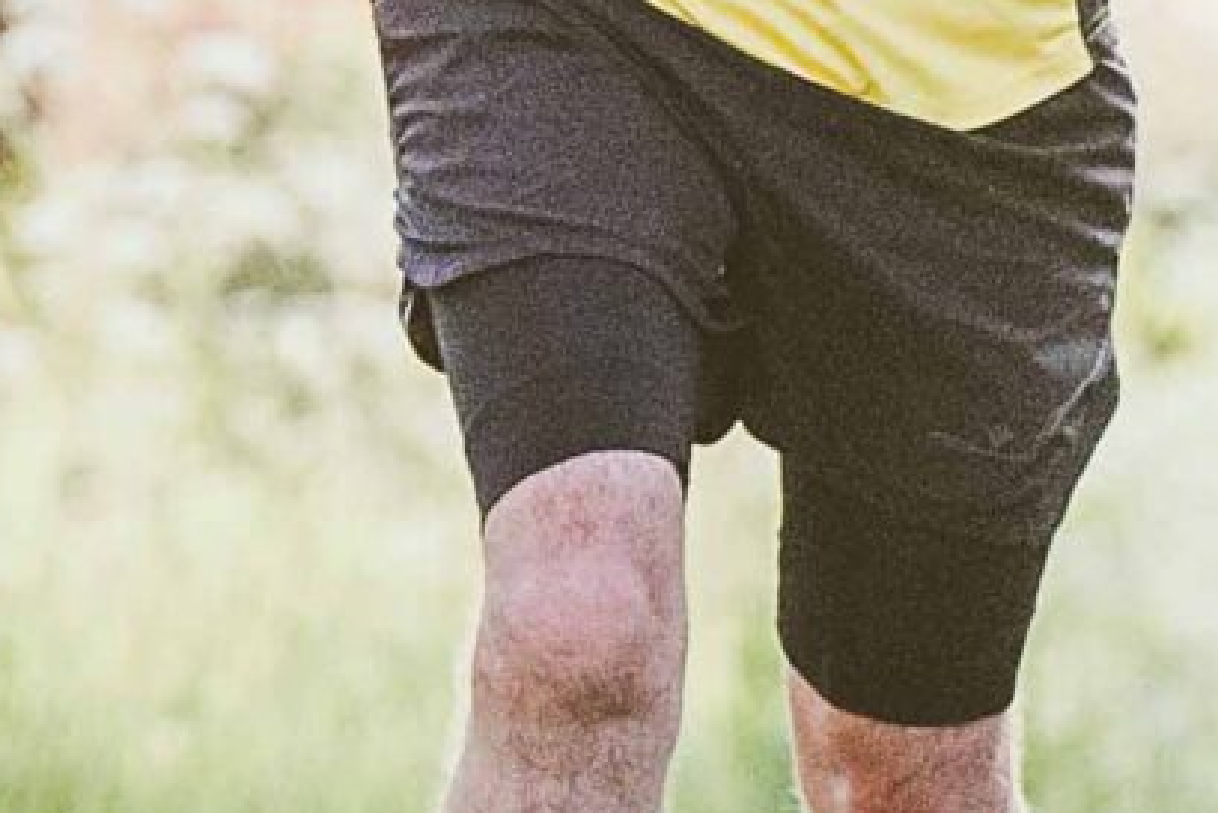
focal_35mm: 1452
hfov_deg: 1.4
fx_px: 49141
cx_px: -893
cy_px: 13
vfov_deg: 0.9
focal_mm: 155
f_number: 3.5
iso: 500
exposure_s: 1/1250
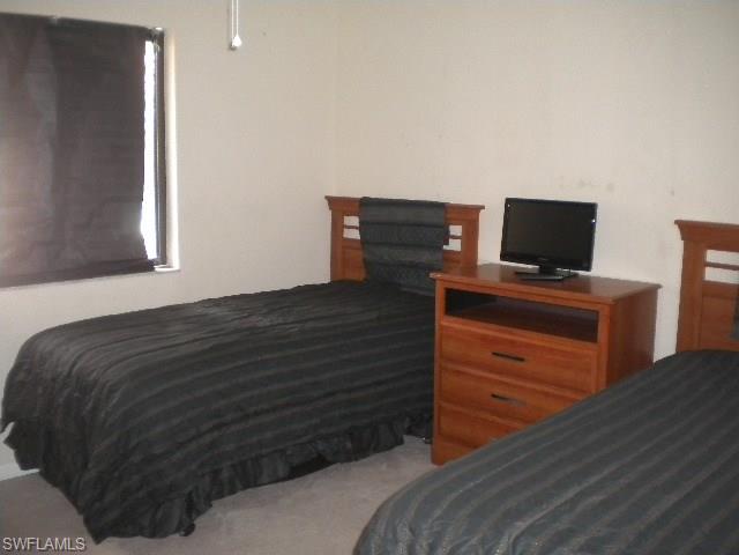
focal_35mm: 35
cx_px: 370
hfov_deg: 52.6
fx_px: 747
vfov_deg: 40.7
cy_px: 278
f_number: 3.1
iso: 400
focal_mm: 6.3
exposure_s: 1/30
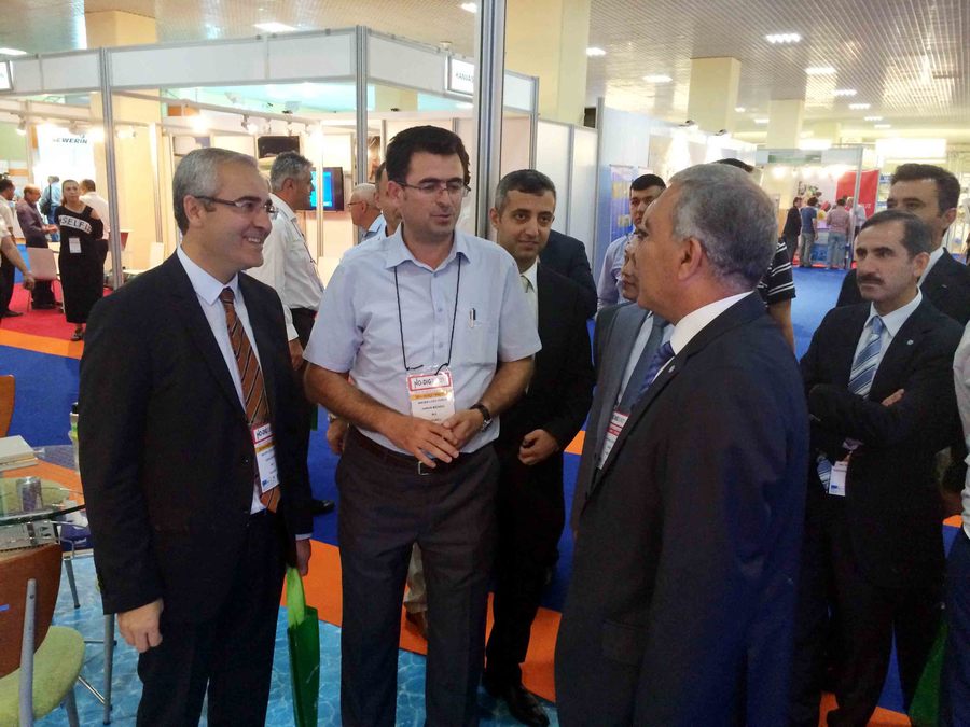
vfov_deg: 46.8
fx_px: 841
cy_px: 364
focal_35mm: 30
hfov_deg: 60.0
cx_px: 485
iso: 250
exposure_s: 1/30
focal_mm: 4.12
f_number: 2.2
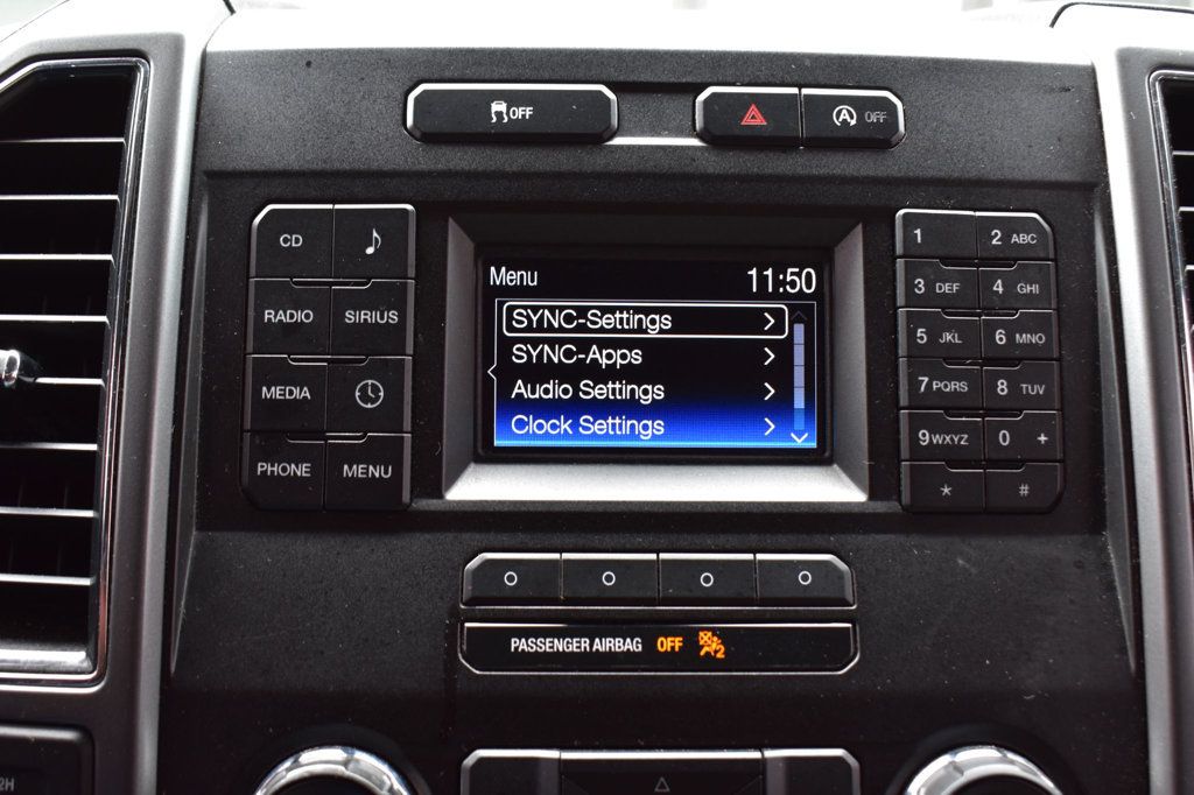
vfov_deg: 30.8
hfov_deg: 45.0
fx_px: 1442
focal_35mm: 44
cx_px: 597
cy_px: 398
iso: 400
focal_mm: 29
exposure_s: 1/20
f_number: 6.3
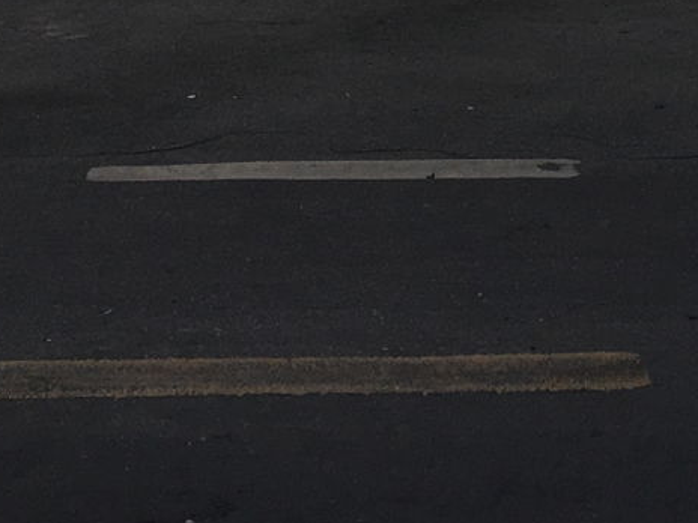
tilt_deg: -3.1
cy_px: -500
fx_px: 2420
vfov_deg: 11.3
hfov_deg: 15.8
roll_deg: +0.3
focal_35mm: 120
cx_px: 821
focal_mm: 4.15
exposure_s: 1/2079
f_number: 2.2
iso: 25
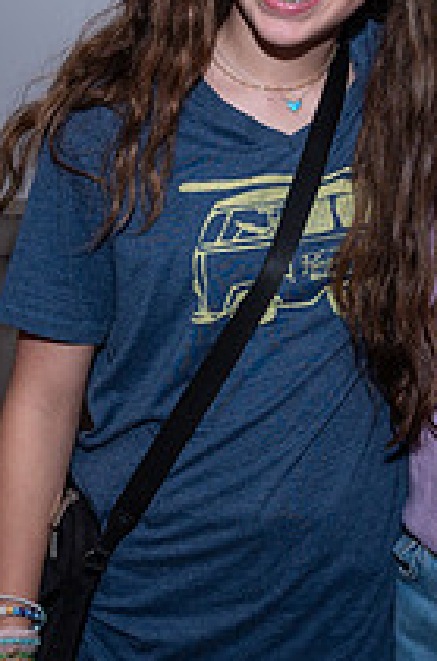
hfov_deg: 13.6
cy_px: 113
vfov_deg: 20.2
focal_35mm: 100
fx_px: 1830
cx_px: 317
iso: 160
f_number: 4.5
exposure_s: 1/100
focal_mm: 31
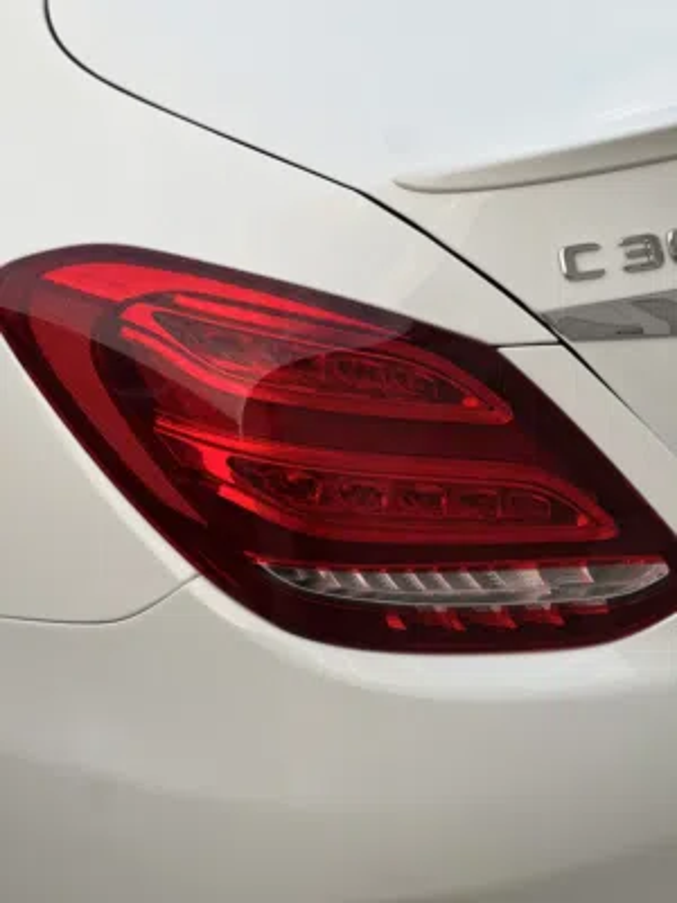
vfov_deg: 25.3
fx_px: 2008
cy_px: 452
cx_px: 338
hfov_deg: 19.1
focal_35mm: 77
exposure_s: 1/121
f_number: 2.8
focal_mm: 9
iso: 100
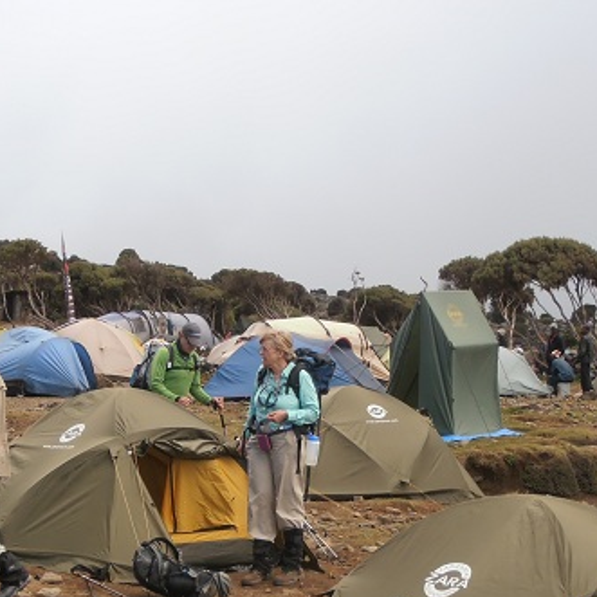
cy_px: 383
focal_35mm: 99
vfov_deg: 17.5
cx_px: 310
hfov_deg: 17.6
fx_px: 1932
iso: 80
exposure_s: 1/250
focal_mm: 11.17
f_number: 4.5
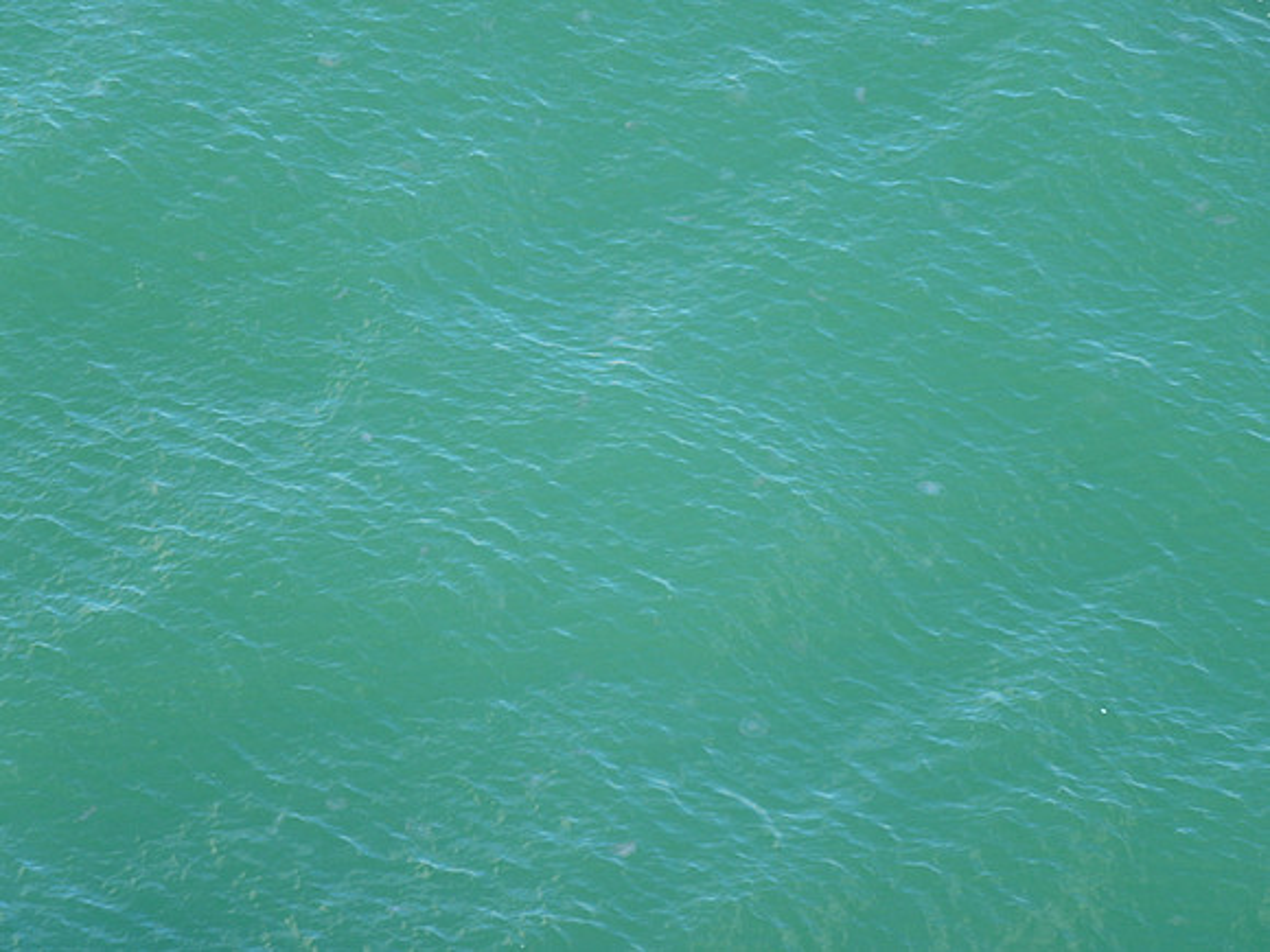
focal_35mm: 170
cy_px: 476
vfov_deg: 8.7
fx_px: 6237
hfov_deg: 11.6
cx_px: 635
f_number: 5
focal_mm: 30.6
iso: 100
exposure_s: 1/100
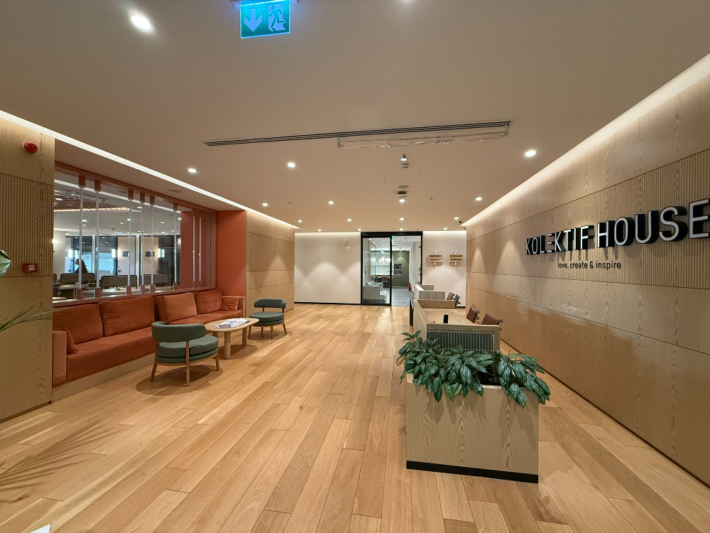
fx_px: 287
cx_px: 355
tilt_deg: +0.6
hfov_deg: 102.1
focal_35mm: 14
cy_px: 266
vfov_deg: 85.7
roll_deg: -0.4
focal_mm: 2.22
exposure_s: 1/50
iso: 320
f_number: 2.2
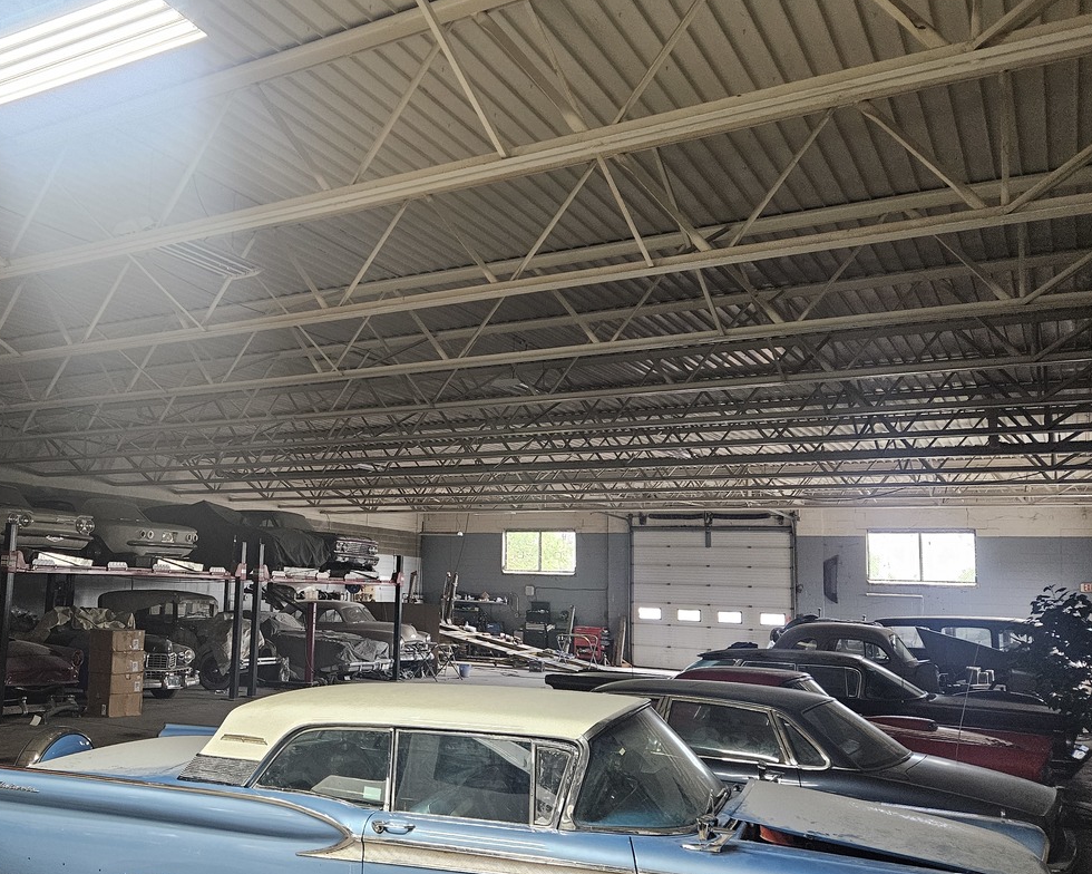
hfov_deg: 52.4
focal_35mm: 33
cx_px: 304
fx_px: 1067
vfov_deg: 44.5
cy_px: 449
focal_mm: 5.4
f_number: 1.8
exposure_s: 1/120
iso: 640
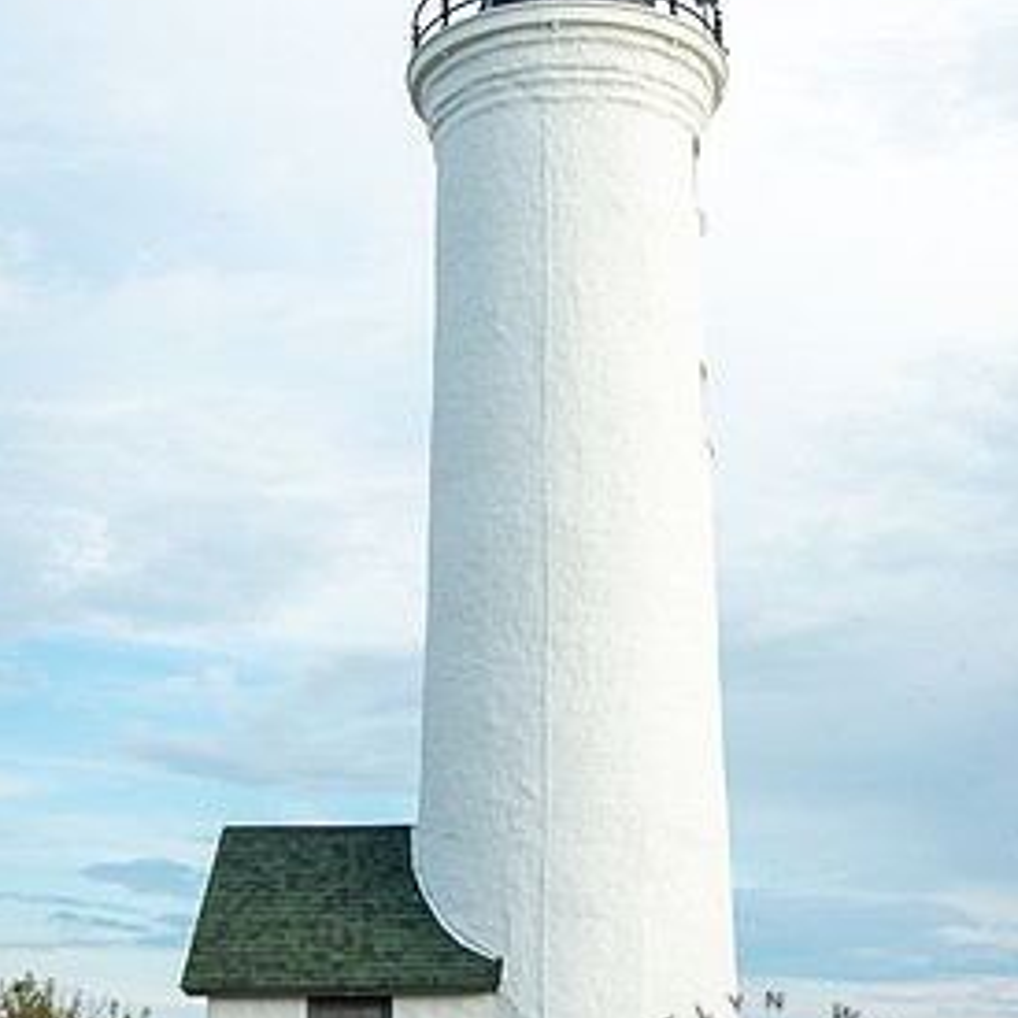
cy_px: 596
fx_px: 2129
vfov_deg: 26.8
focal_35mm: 64
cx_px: 544
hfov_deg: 26.9
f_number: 11
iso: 400
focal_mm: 46
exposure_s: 1/250
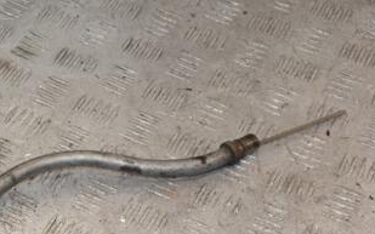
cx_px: 17
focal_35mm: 83
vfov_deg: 15.6
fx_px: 848
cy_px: 204
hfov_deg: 24.0
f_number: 6.3
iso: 800
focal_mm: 28
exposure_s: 1/200
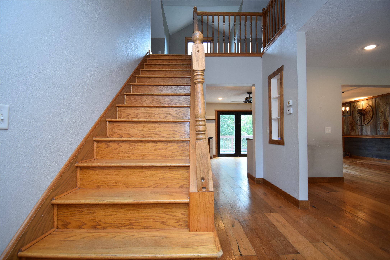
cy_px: 130
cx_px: 195
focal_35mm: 15
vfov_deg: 77.3
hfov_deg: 100.4
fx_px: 162
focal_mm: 10
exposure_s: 1/60
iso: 500
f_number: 4.5
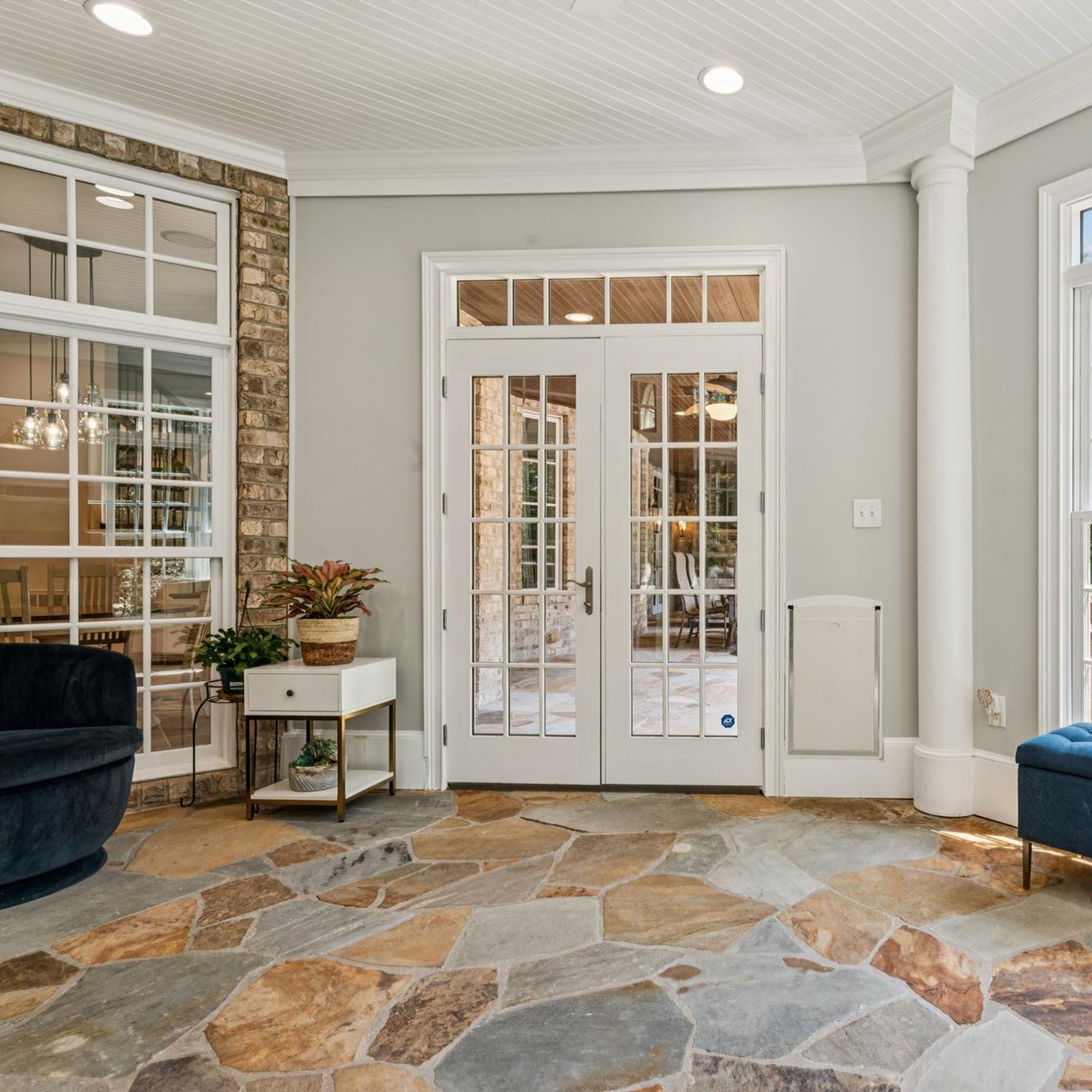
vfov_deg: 69.8
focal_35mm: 22
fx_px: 782
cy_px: 560
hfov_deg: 66.0
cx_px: 803
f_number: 13
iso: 100
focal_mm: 16.7
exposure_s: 1/6
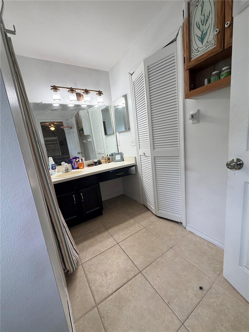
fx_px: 134
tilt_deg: -10.2
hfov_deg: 85.7
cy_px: 166
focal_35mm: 14
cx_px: 124
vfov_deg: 102.1
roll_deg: +6.7
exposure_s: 1/120
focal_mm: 2.22
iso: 160
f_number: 2.2
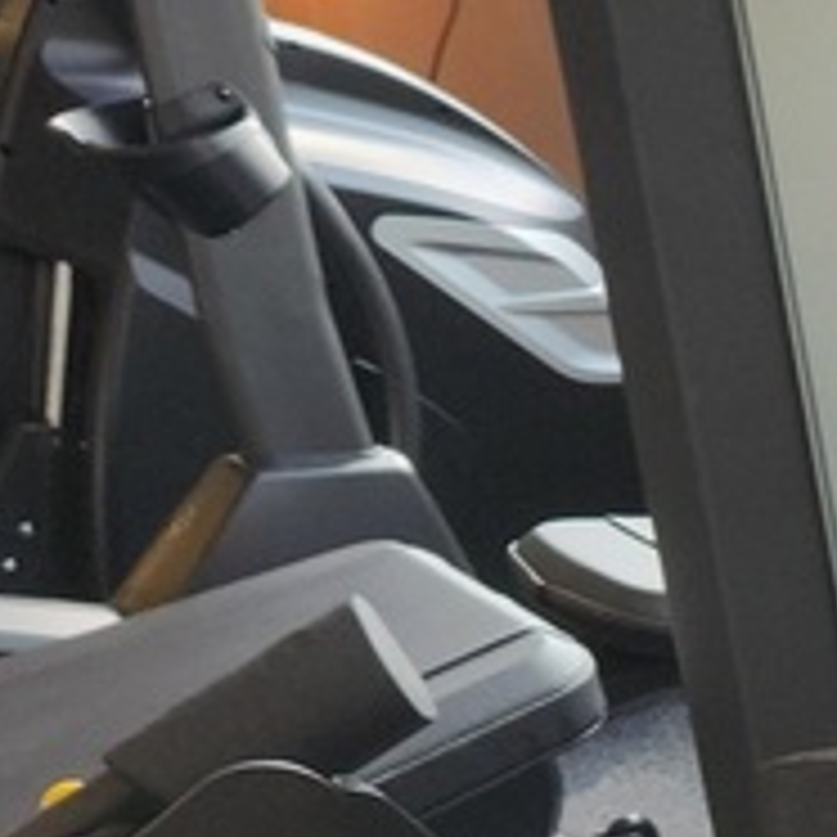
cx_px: 1926
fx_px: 3584
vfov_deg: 12.5
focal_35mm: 131
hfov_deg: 11.4
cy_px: 1332
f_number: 1.8
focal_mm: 5.4
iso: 25
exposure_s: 1/120
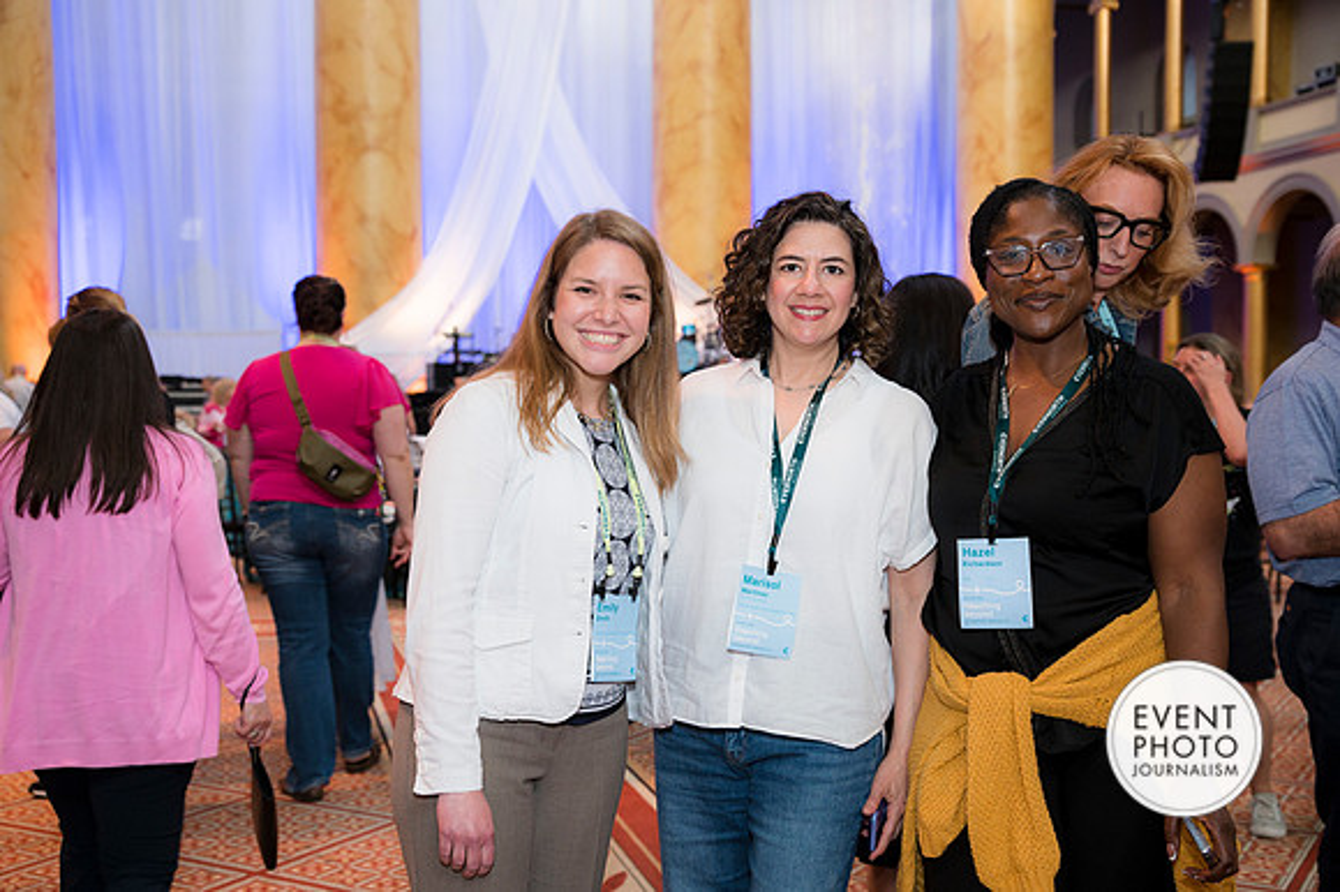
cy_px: 446
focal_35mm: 45
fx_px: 1657
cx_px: 670
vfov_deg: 30.1
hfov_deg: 44.0
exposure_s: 1/100
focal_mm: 44
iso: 800
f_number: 4
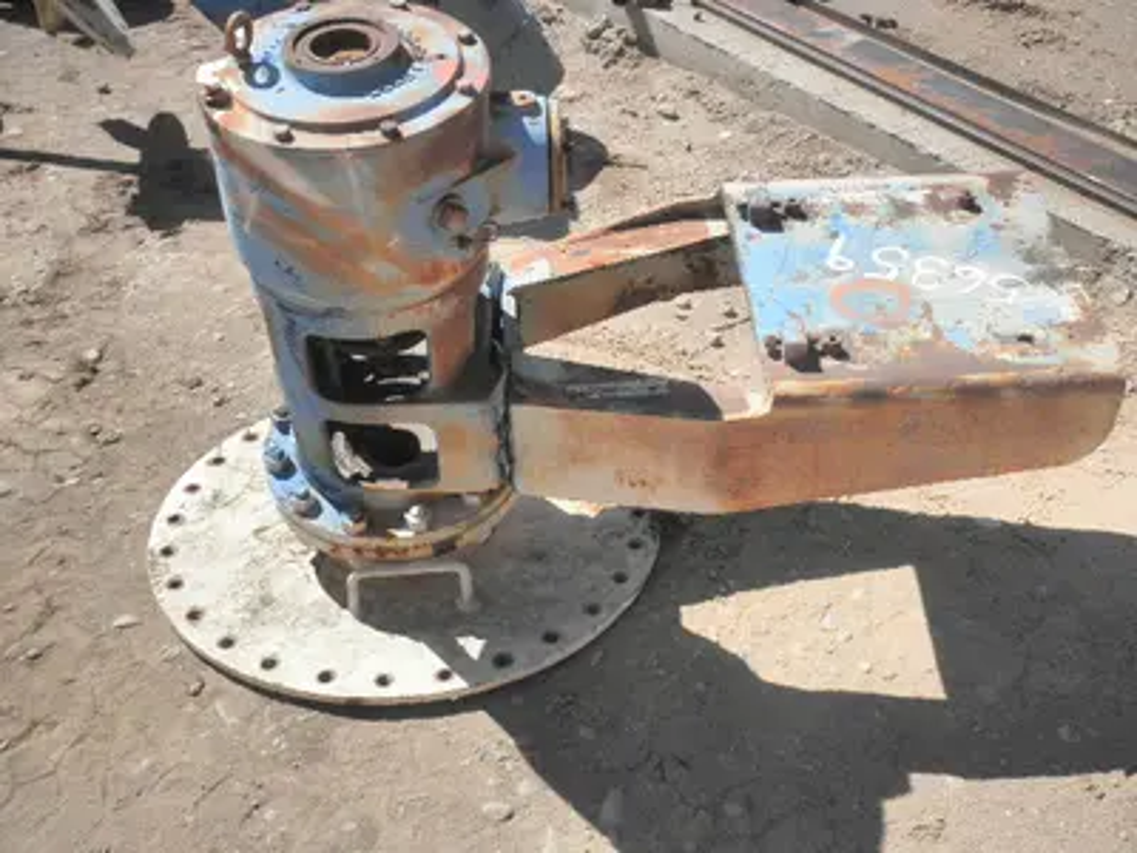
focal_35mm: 44
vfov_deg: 32.9
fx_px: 1445
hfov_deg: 42.9
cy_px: 426
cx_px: 568
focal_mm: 7.9
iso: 64
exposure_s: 1/100
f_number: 9.6
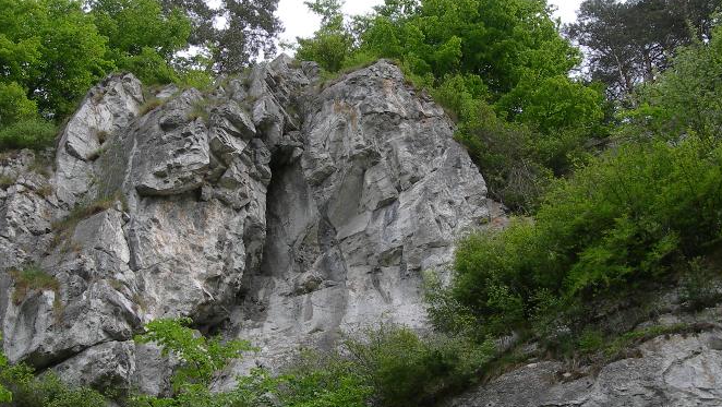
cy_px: 253
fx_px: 1226
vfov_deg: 18.8
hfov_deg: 32.8
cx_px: 348
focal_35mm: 64
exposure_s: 1/280
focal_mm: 7.8
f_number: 4.8
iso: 50
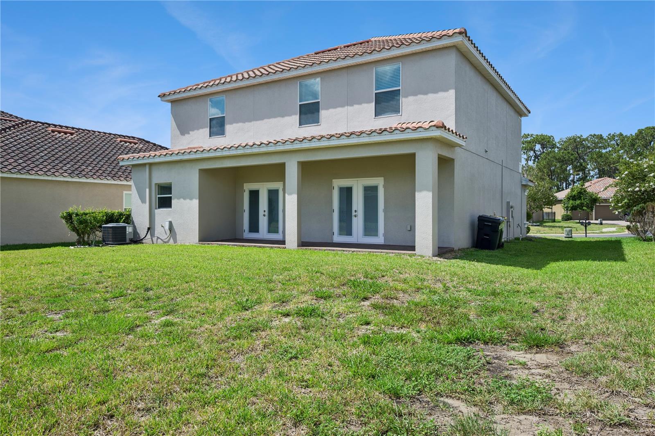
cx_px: 328
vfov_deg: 53.1
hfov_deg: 73.8
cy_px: 218
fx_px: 437
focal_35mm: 24
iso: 200
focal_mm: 24
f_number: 9
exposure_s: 1/320
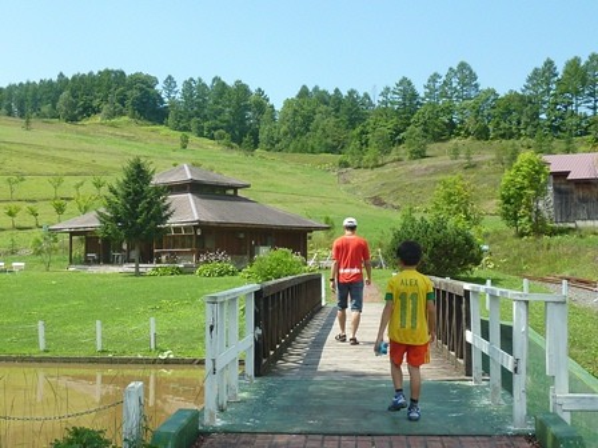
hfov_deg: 39.7
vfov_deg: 30.3
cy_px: 224
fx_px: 829
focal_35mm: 48
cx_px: 299
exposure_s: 1/400
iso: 80
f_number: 4
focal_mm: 4.4
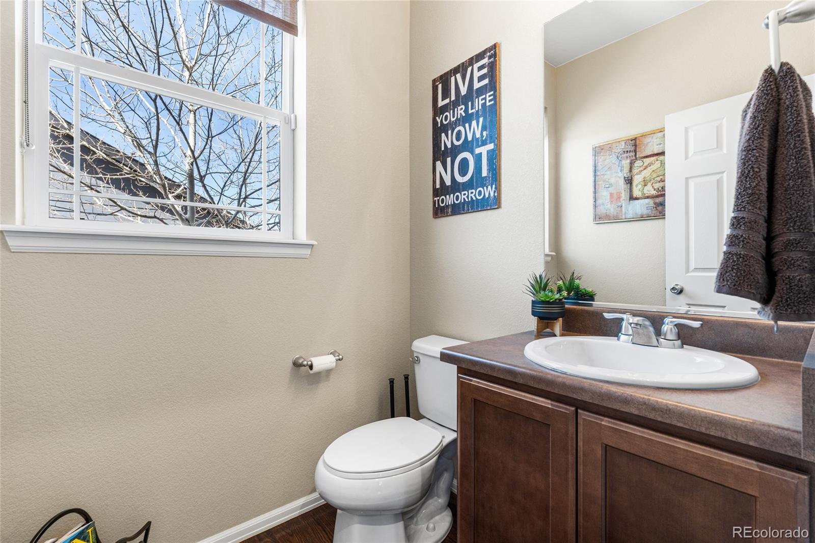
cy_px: 272
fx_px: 362
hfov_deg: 96.7
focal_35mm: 16
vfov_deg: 73.7
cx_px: 408
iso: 500
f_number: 8
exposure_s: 1/10
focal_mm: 16
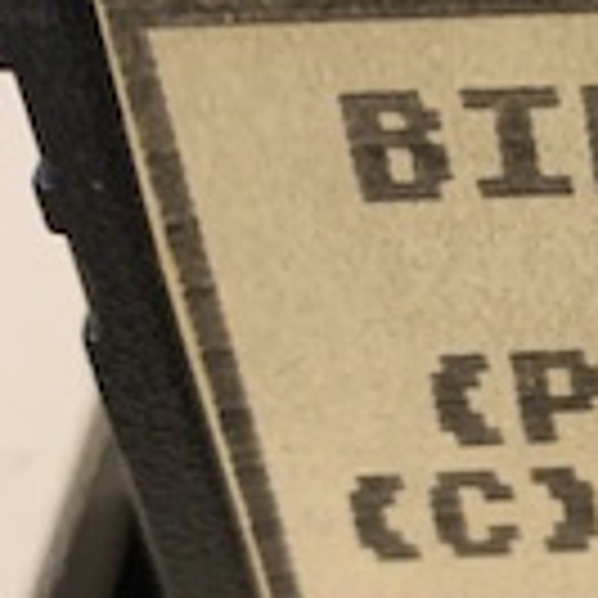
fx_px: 2169
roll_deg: +0.8
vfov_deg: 15.7
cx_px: 1039
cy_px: 373
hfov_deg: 14.1
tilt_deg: -41.9
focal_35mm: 111
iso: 400
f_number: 1.8
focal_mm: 4.25
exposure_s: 1/40
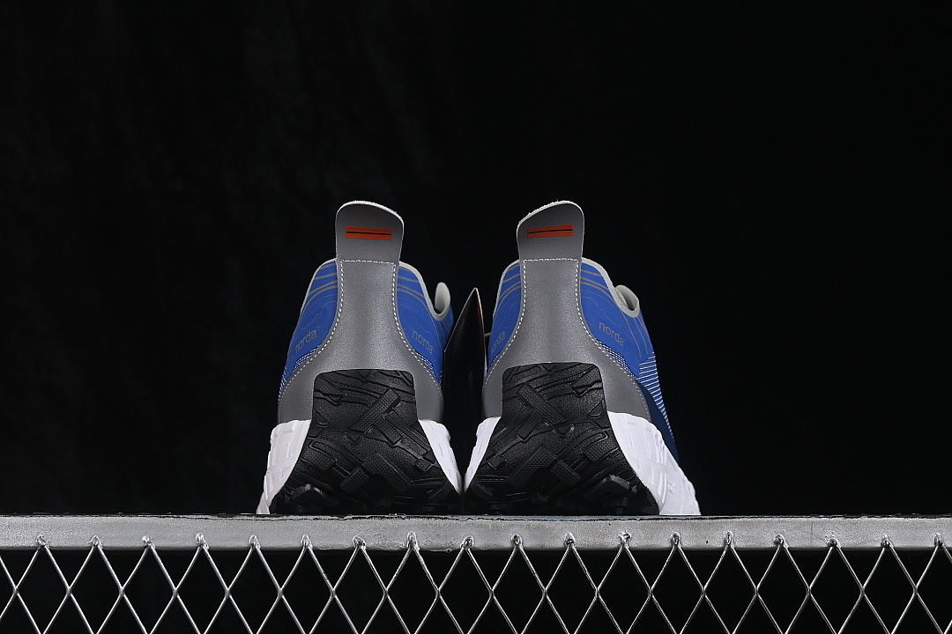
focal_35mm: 75
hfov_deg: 27.0
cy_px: 317
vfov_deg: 18.2
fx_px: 1983
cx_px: 476
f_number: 8
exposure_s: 1/80
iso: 160
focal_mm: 50
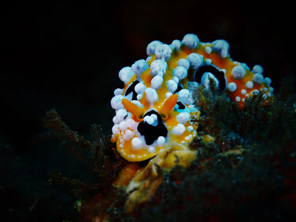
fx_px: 855
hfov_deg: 19.6
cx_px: 148
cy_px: 111
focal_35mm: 100
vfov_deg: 14.8
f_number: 6.3
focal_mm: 18
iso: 200
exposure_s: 1/200
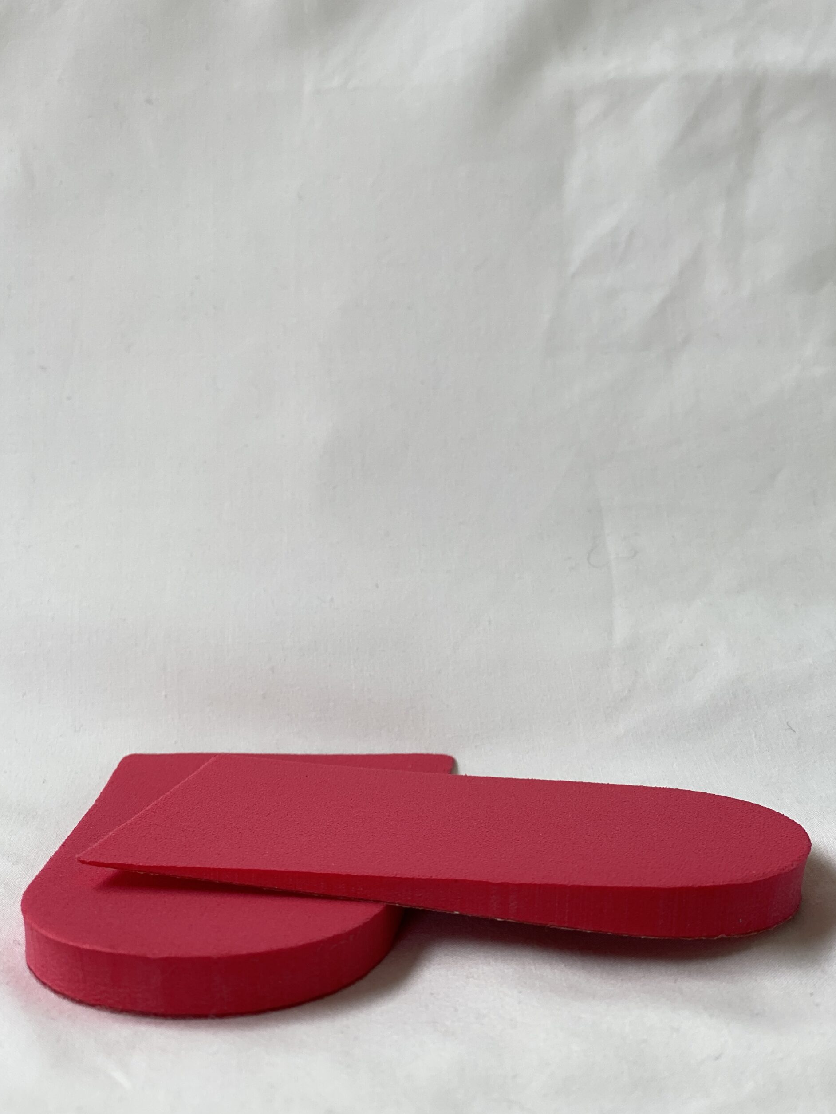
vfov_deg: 36.2
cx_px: 415
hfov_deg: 27.5
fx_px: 1707
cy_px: 565
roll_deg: -0.2
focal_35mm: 53
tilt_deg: -16.7
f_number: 2
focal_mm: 6
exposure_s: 1/258
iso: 20
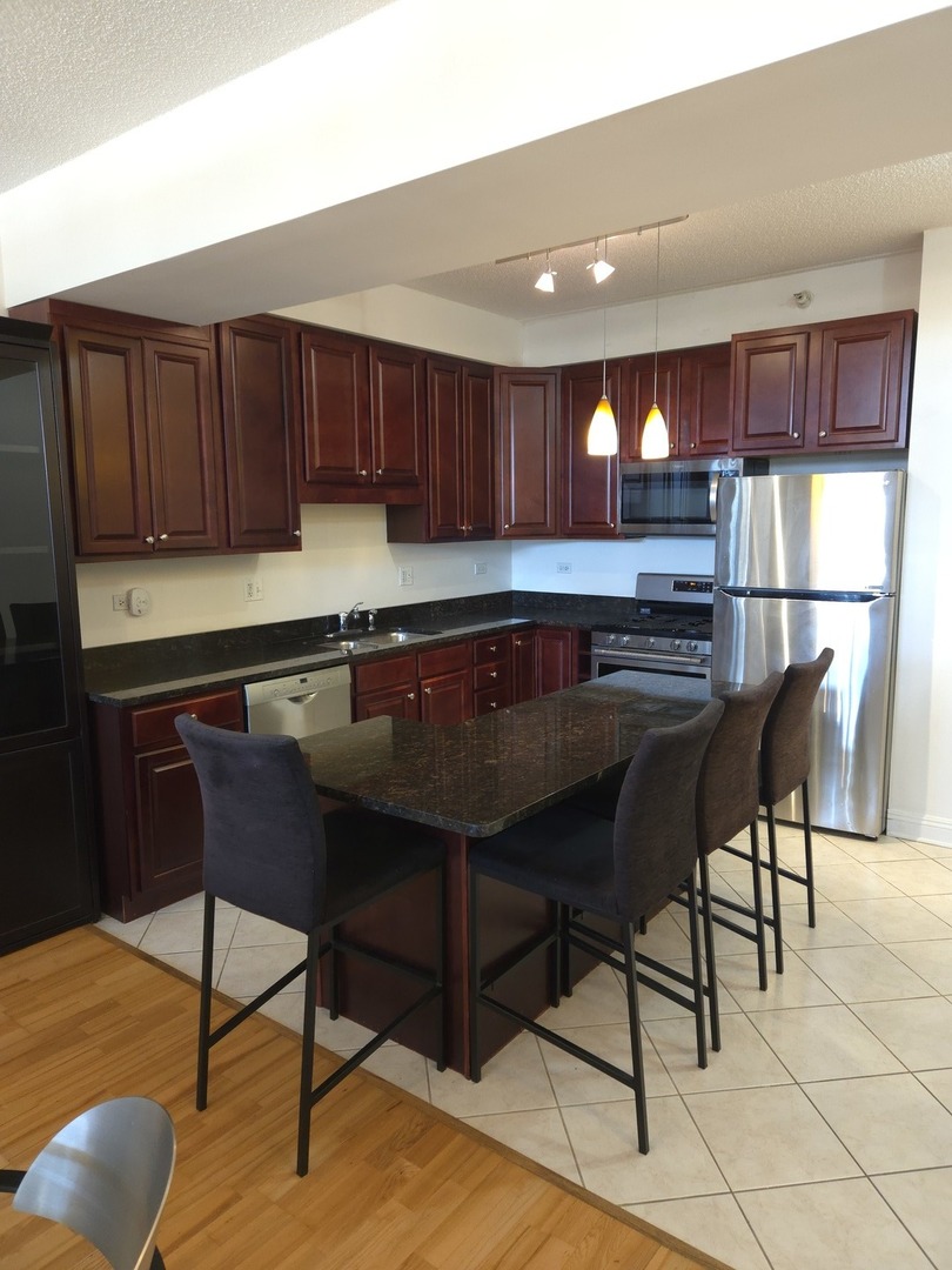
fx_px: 843
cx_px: 476
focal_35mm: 23
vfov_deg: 73.9
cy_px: 635
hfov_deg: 58.9
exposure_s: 1/40
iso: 320
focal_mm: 5.4
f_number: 1.8
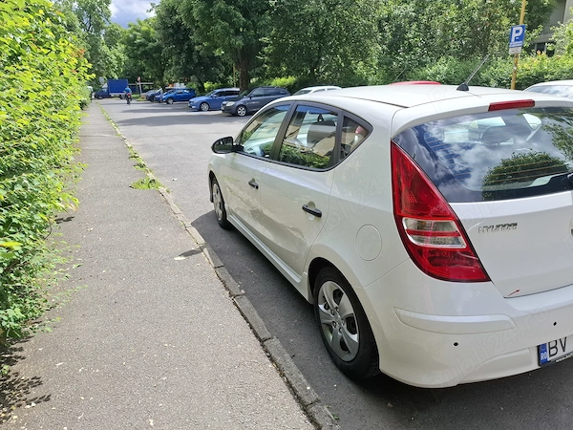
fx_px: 381
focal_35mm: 23
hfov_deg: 73.9
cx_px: 286
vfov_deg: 58.9
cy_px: 215
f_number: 1.8
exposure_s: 1/1634
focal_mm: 5.54
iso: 50
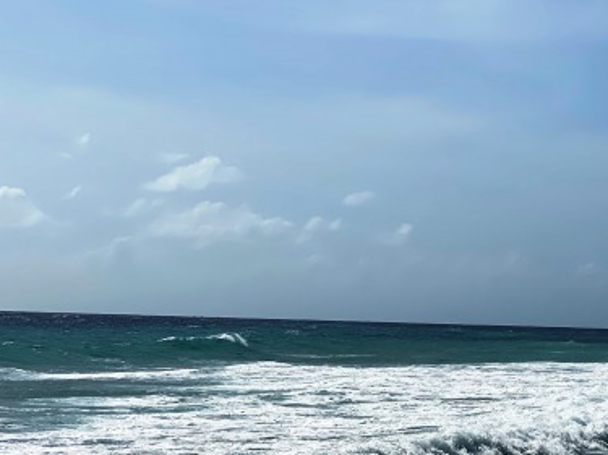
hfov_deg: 17.4
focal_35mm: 111
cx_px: 564
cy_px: 374
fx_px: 1949
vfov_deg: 13.3
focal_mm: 6
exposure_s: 1/6849
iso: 25
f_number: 2
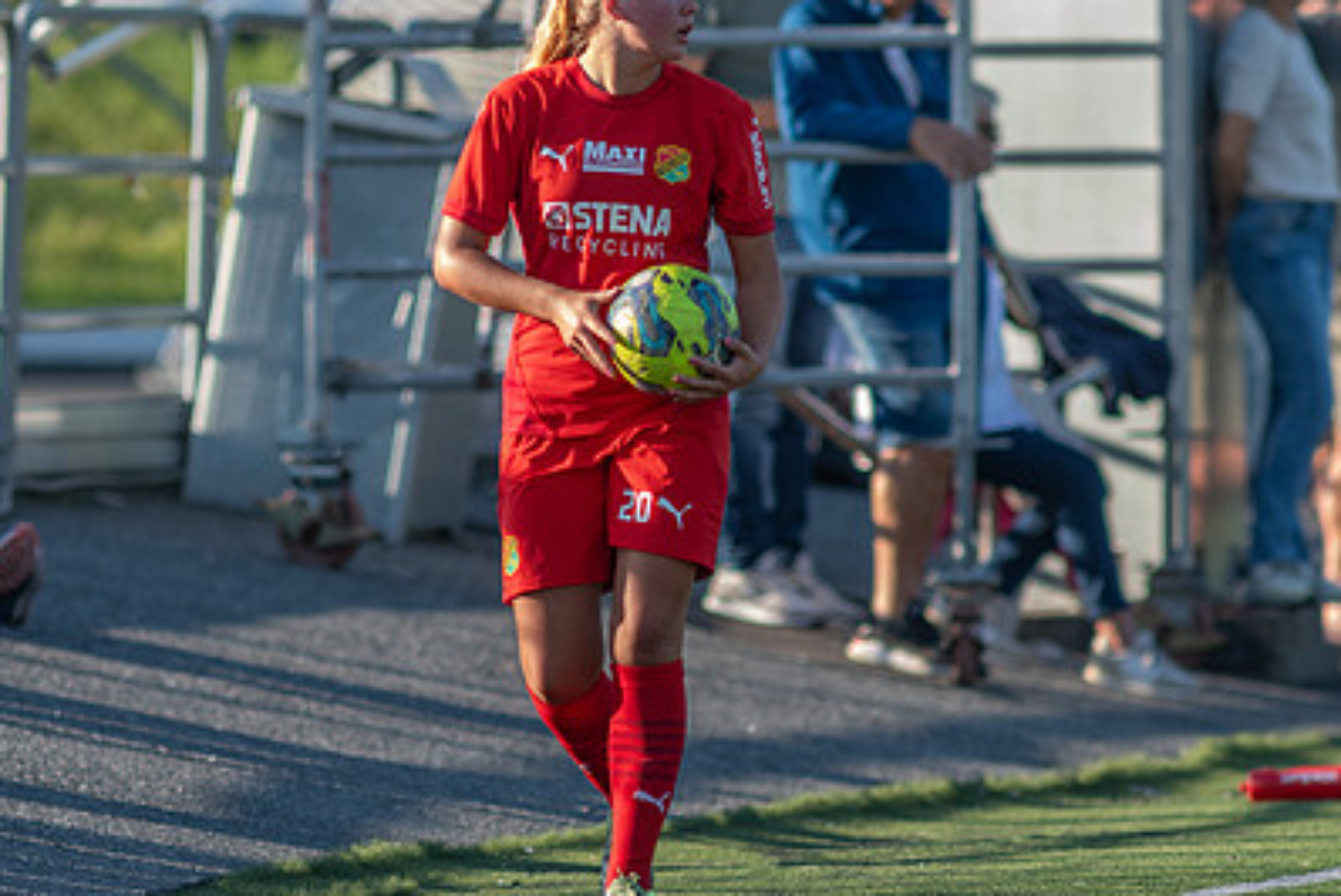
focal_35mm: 655
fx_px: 24416
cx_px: 667
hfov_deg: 3.1
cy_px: 365
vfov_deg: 2.1
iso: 500
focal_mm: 300
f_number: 3.2
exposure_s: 1/2000
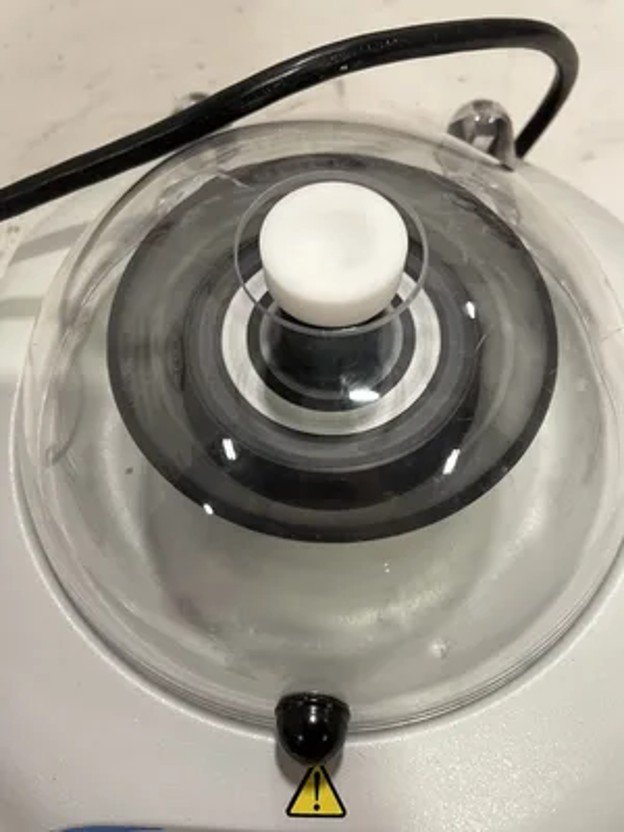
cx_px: 312
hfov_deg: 53.1
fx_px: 625
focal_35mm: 26
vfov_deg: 67.3
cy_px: 416
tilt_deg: -66.1
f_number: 1.6
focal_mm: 4.2
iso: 160
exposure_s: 1/60
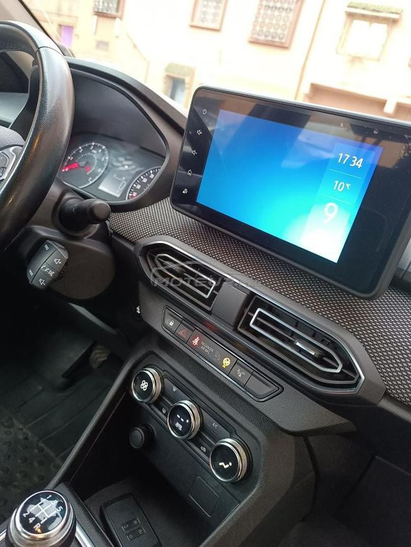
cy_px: 274
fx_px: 380
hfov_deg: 56.8
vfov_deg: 71.6
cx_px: 206
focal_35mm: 24
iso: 893
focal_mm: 6.14
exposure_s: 1/50
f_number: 1.65
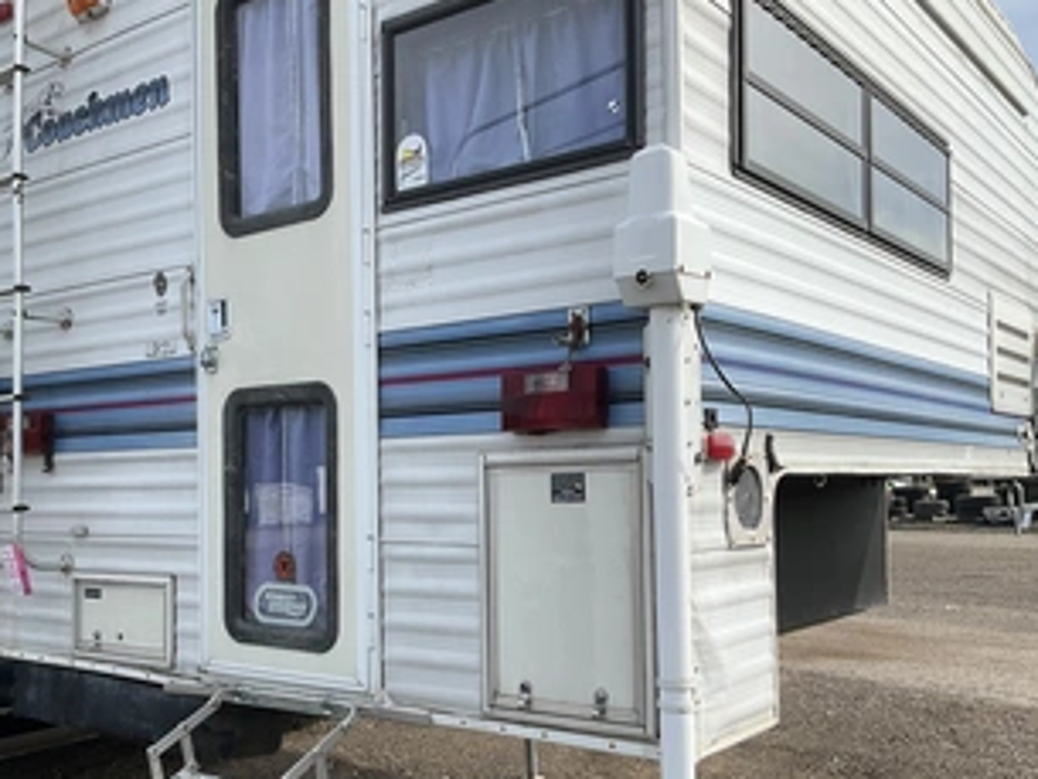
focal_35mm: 38
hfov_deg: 48.8
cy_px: 476
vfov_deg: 37.6
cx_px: 432
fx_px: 1140
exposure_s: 1/1279
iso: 25
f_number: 1.8
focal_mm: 3
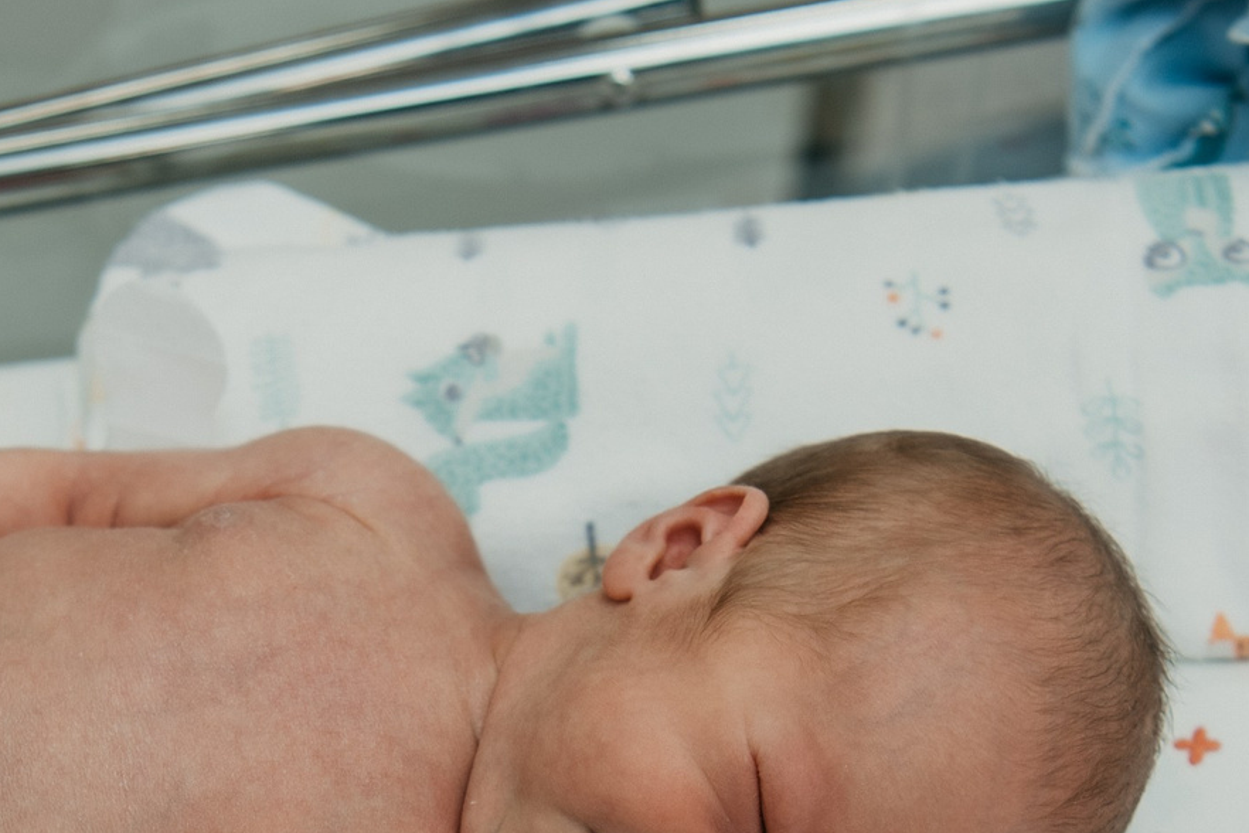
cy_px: 990
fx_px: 3122
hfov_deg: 22.5
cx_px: 347
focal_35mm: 90
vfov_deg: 14.7
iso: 80
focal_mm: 31
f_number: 3.2
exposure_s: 1/160
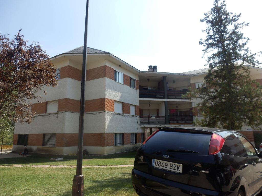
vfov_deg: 56.8
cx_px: 131
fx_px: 182
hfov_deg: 71.6
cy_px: 98
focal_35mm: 24
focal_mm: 4.2
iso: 80
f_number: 3
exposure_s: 1/800
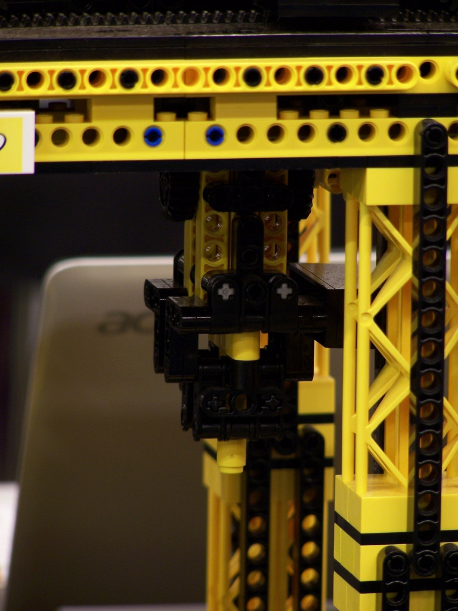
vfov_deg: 5.2
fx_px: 6704
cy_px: 306
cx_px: 229
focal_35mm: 380
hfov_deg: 3.9
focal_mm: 63
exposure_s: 1/2
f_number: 3.7
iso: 80
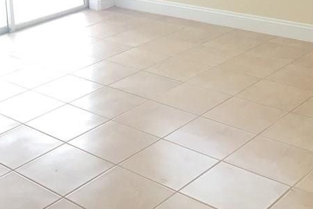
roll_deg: +2.9
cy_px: -23
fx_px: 591
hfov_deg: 29.2
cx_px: 79
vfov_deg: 19.2
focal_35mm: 68
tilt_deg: -10.3
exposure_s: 1/15
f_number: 2.2
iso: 32
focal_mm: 4.15
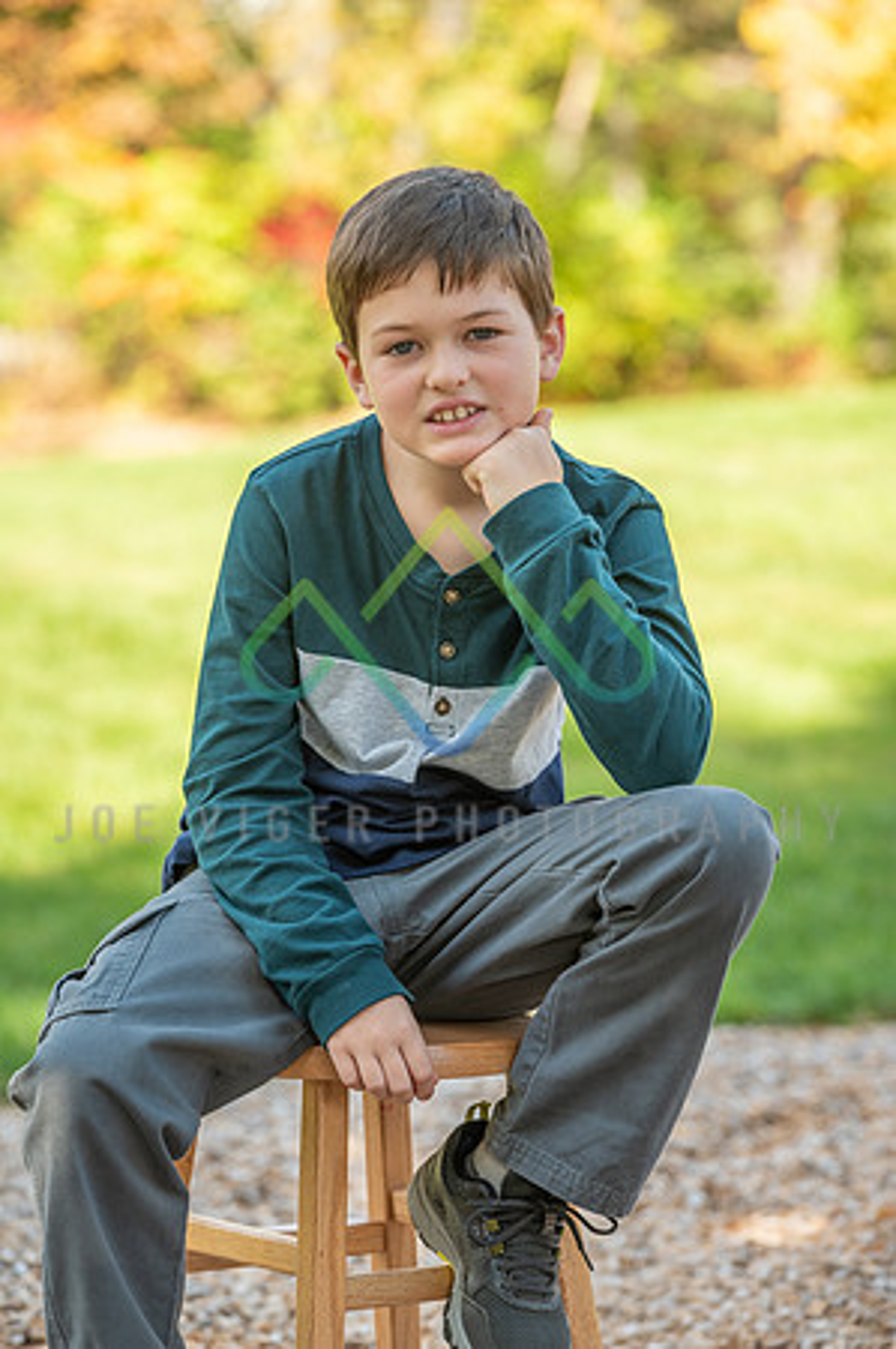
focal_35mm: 185
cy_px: 674
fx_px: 6922
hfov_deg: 7.4
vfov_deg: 11.1
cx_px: 448
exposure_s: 1/100
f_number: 6.3
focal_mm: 185
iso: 100
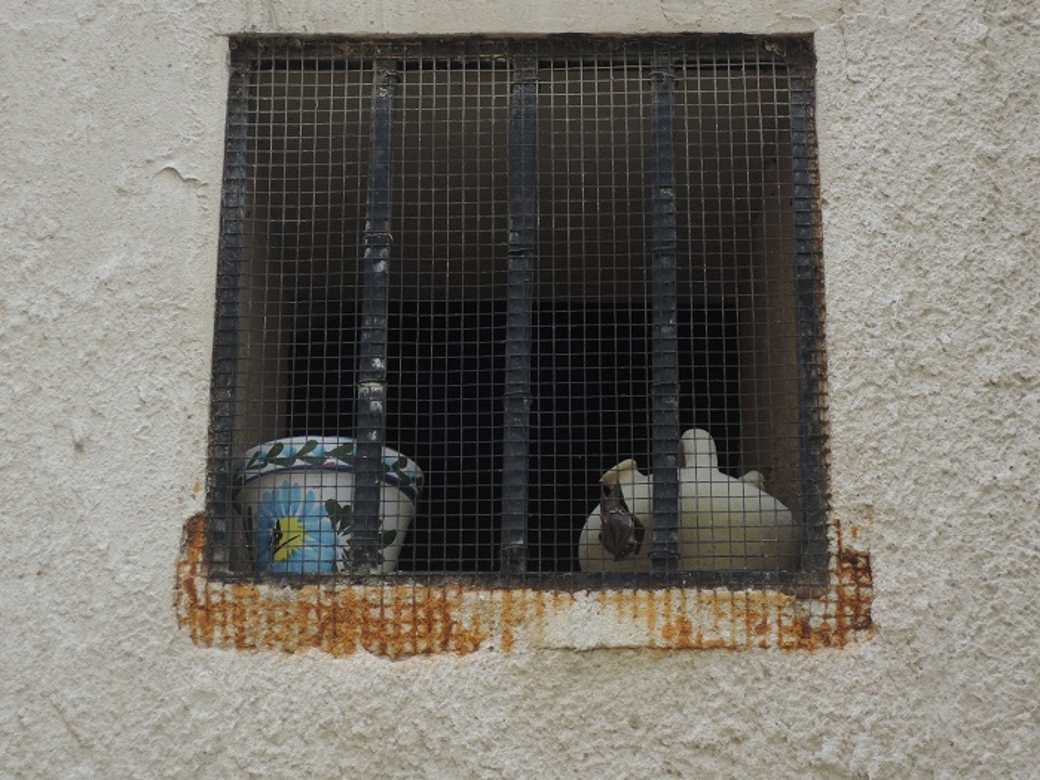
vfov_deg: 15.6
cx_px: 520
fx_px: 2854
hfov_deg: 20.7
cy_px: 390
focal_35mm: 95
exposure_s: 1/160
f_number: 5
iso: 360
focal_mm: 20.2
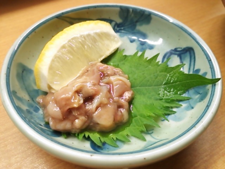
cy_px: 84
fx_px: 182
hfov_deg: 63.4
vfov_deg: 49.7
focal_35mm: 28
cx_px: 112
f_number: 2.5
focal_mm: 4.21
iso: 250
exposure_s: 1/30
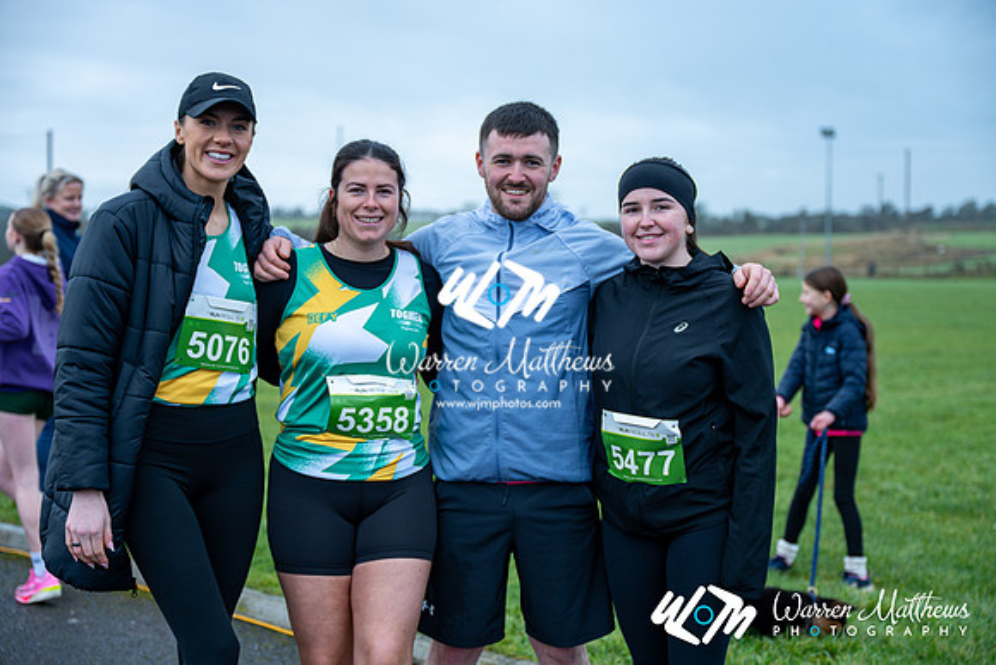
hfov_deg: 37.5
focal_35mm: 53
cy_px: 332
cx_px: 498
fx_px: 1467
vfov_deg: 25.5
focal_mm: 53
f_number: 2.8
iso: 100
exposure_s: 1/250
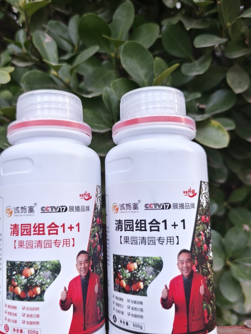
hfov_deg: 46.7
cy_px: 176
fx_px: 290
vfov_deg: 59.9
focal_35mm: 30
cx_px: 113
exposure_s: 1/100
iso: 85
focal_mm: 5.6
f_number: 1.57
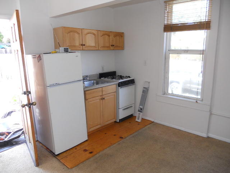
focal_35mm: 27
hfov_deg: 65.3
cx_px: 115
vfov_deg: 51.4
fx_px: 179
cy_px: 86
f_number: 3.2
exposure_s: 1/30
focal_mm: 4.9
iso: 100
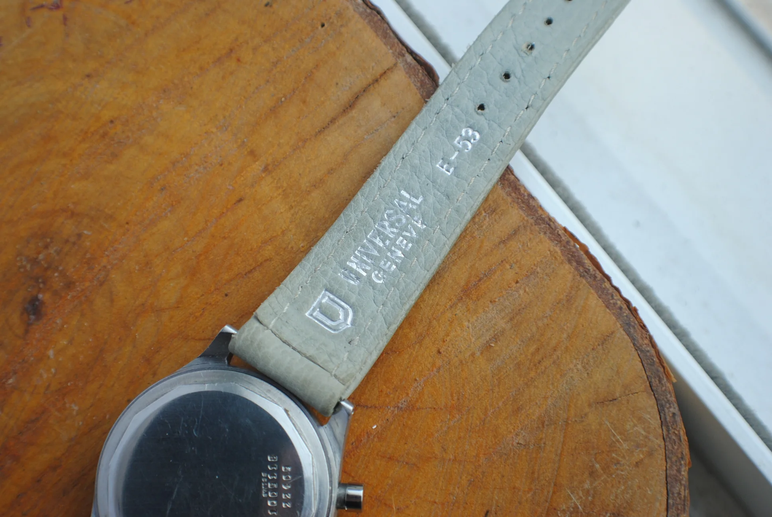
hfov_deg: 24.6
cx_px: 386
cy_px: 258
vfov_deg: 16.6
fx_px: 1771
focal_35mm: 82
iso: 200
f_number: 5.6
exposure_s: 1/125
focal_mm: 55
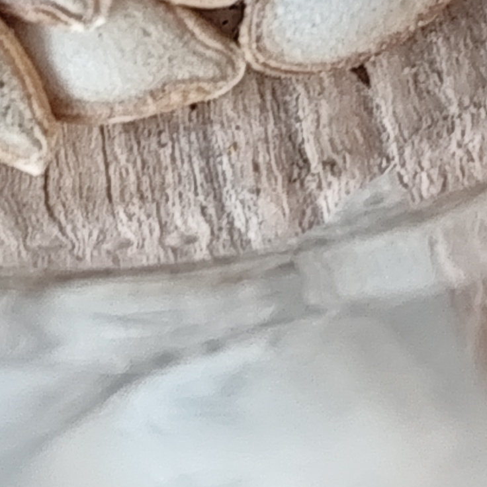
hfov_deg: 9.1
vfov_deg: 8.7
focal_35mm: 191
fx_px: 3040
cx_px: 132
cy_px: -420
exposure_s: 1/50
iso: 800
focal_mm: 6.14
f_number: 1.65
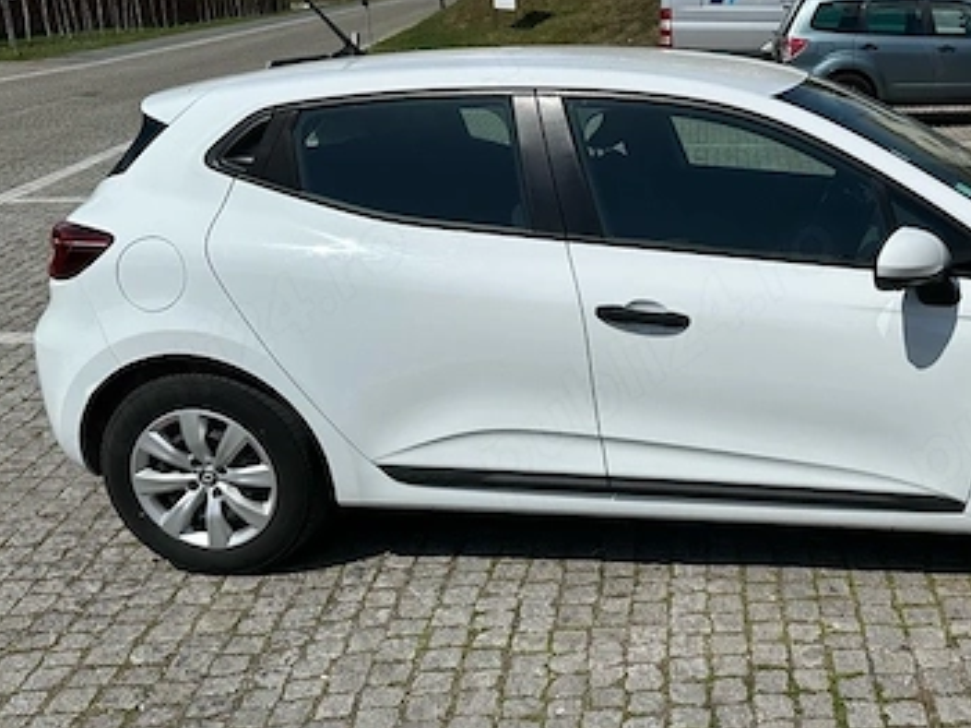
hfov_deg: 43.8
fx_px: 1150
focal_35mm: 41
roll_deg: +2.4
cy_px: 368
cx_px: 766
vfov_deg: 35.1
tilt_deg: -16.1
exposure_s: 1/12048
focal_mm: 6.86
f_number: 1.78
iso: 80
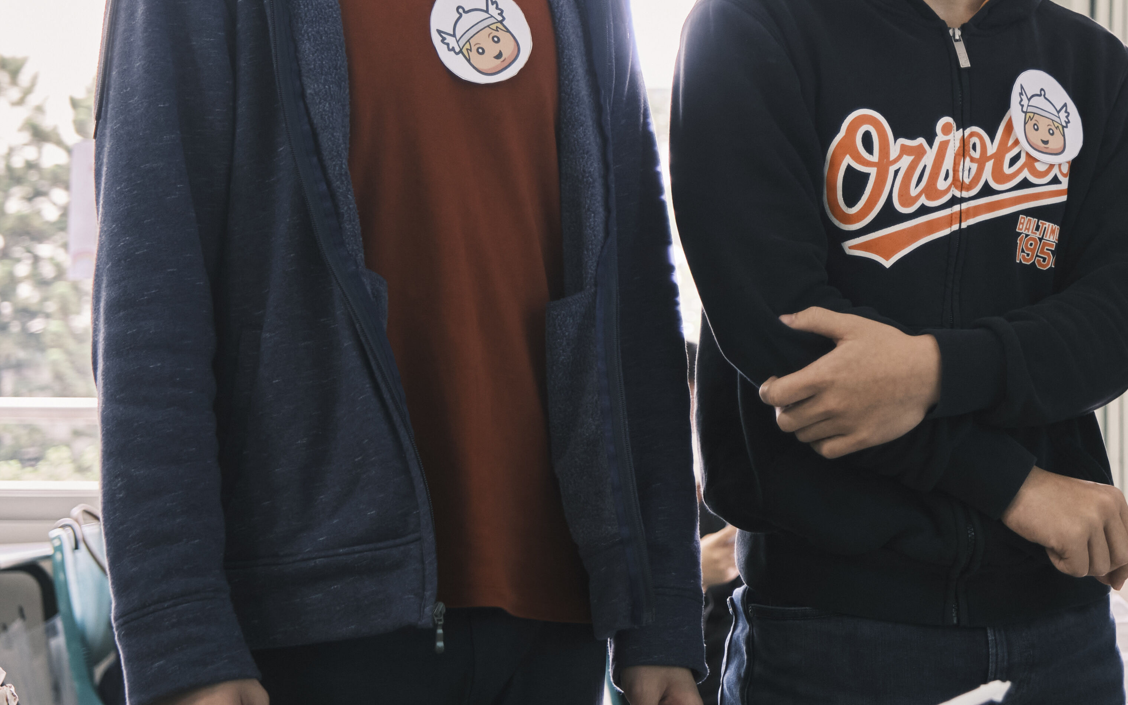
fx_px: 2951
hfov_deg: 21.0
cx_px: 1091
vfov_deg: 13.5
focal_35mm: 96
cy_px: 95
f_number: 2.8
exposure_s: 1/60
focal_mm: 31.1
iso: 800
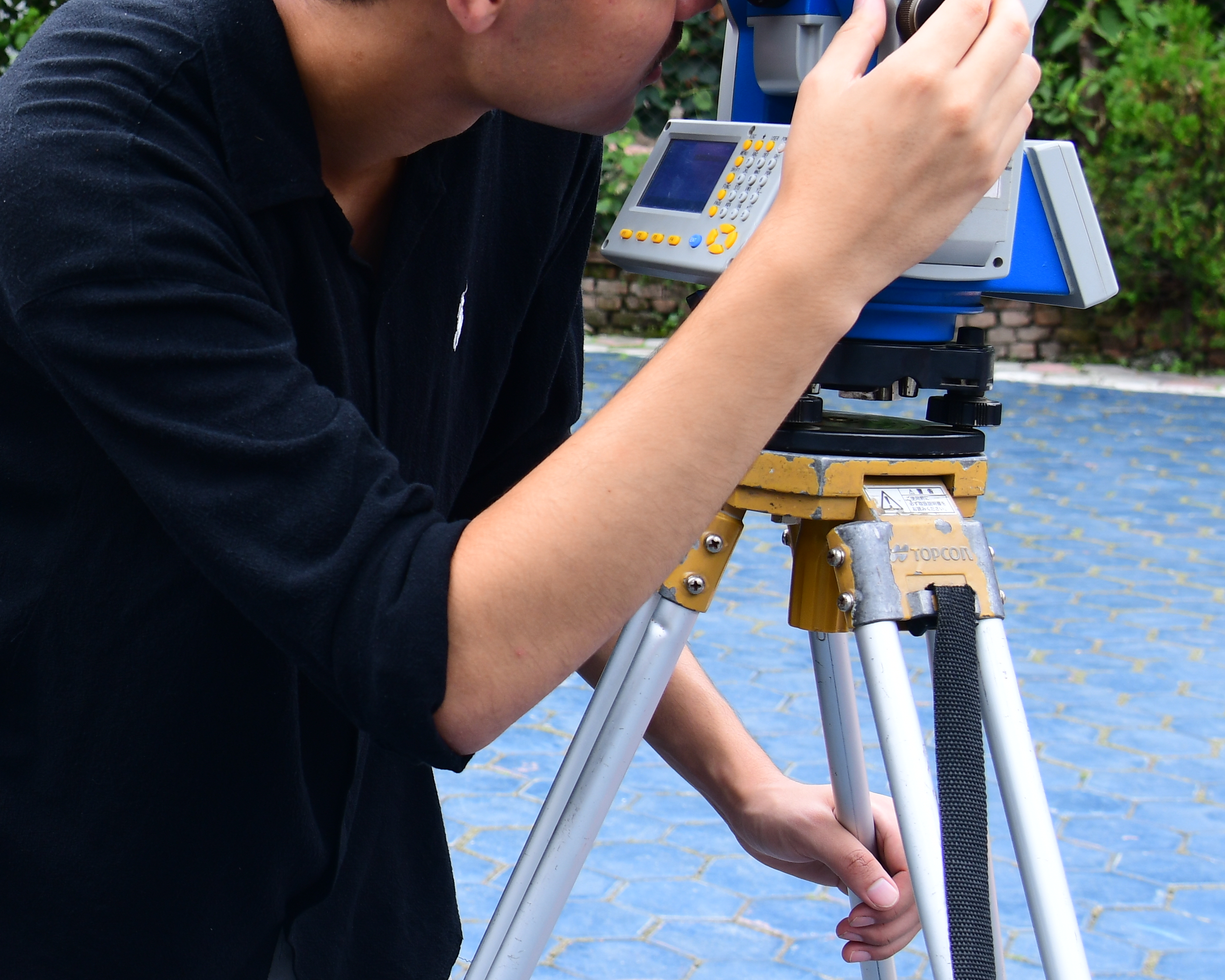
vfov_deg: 18.9
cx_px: -6
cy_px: 374
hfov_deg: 22.6
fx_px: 2937
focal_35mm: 81
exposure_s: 1/125
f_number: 5.6
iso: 160
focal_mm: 30
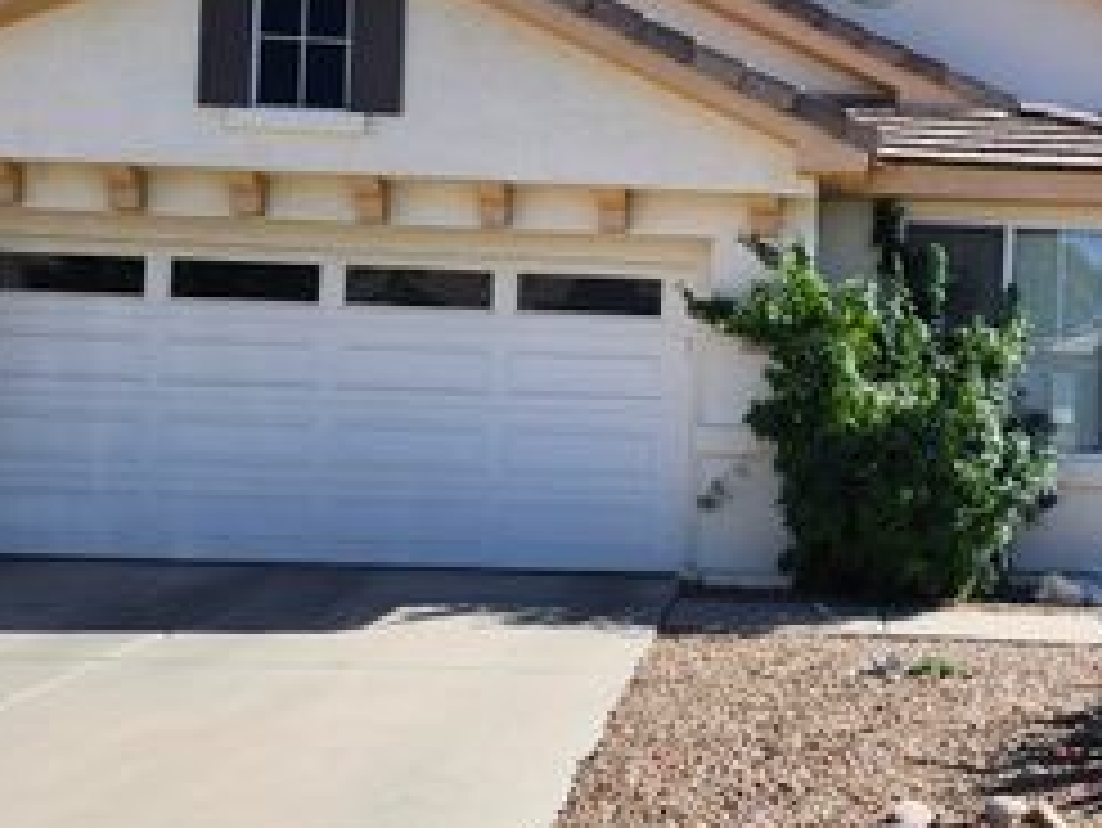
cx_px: 814
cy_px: 367
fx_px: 1497
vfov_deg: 30.9
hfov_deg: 39.4
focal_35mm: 47
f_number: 1.8
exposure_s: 1/1202
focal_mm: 5.54
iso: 25
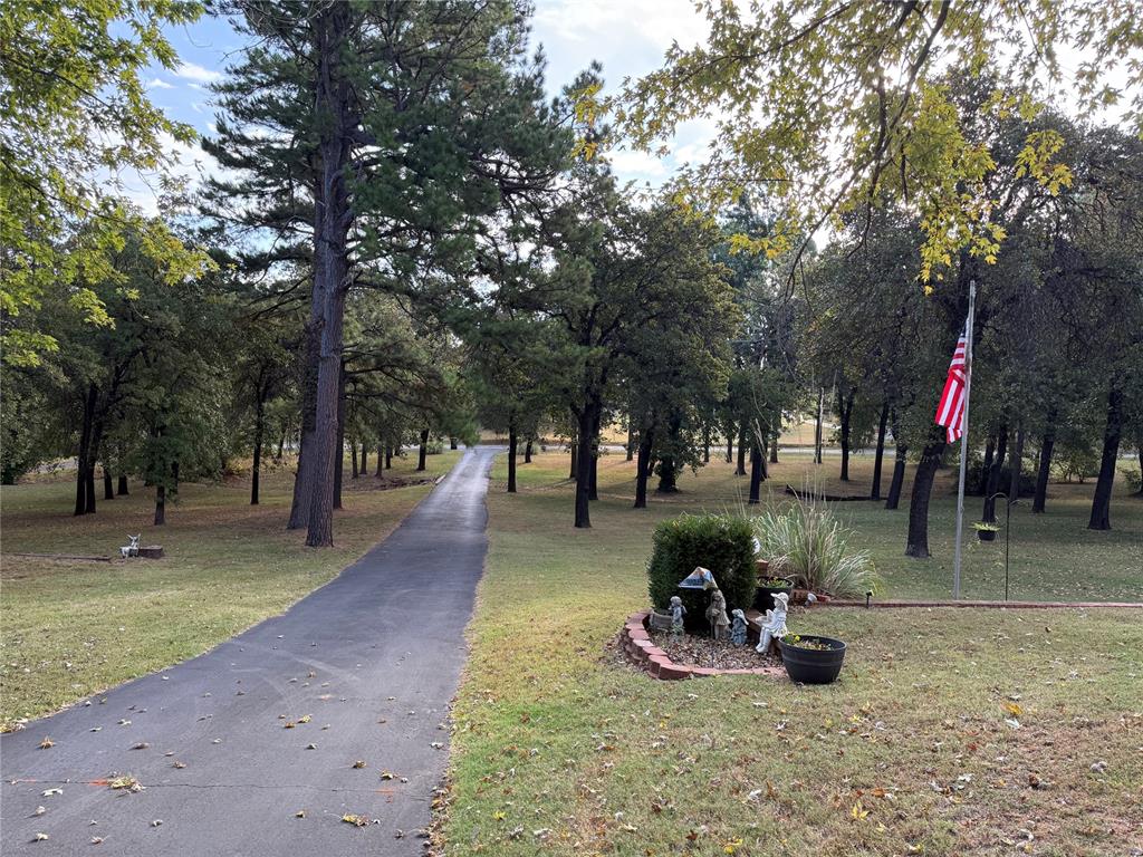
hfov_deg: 71.6
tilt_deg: +0.1
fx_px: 792
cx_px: 572
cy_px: 428
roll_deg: -2.5
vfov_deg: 56.8
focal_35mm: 24
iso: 100
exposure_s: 1/426
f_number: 1.78
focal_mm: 6.76
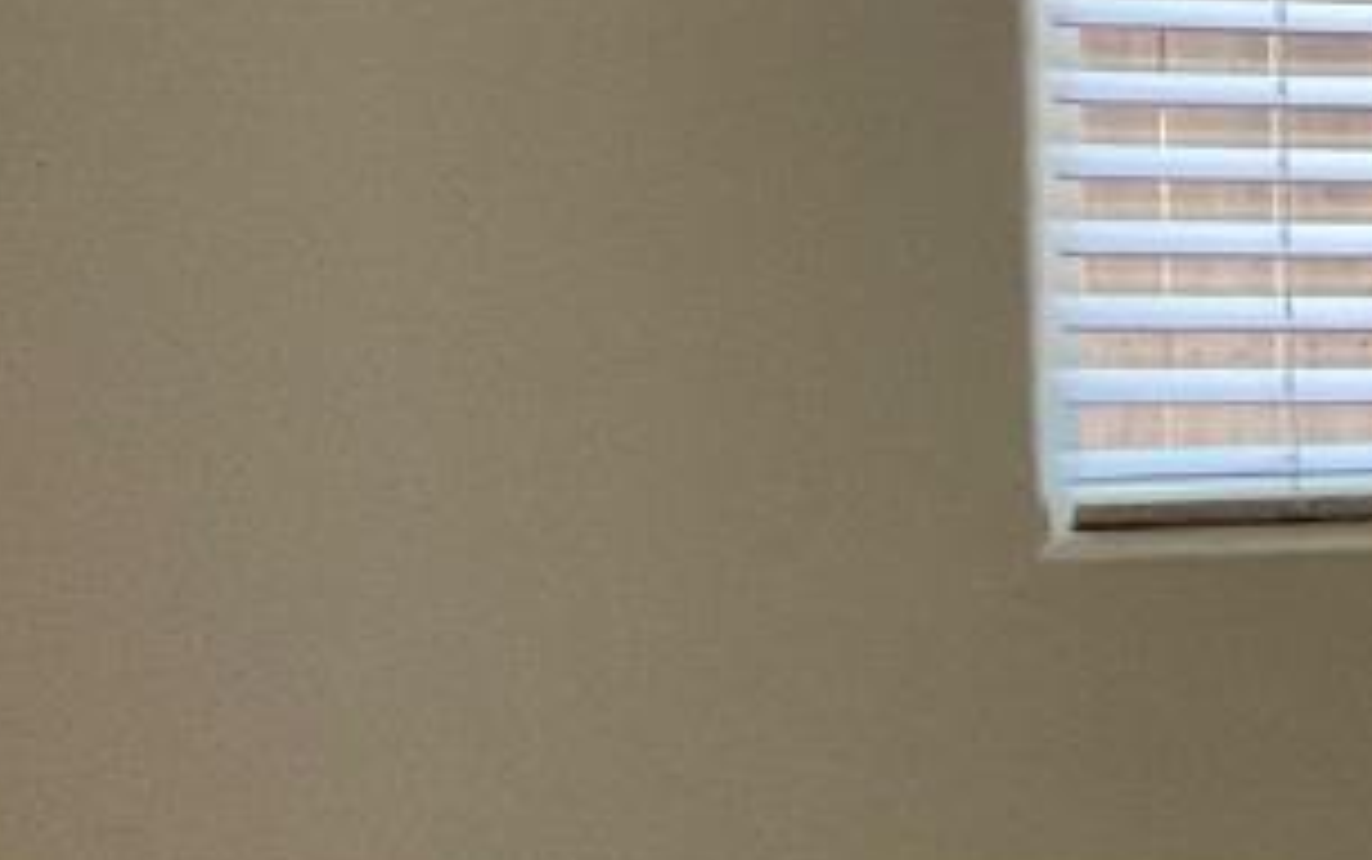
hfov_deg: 11.8
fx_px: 5649
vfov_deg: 8.7
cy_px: 430
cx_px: 3086
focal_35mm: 151
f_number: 1.8
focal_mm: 3
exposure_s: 1/60
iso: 40
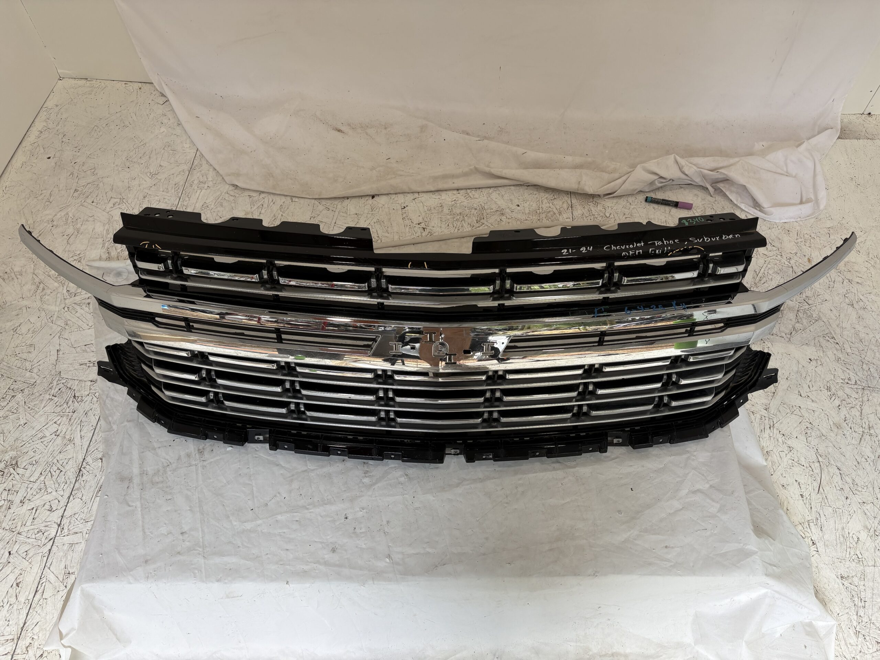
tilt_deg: -55.4
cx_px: 440
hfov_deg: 67.3
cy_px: 330
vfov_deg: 53.1
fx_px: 661
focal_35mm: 26
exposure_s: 1/122
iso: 32
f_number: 1.6
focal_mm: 5.96
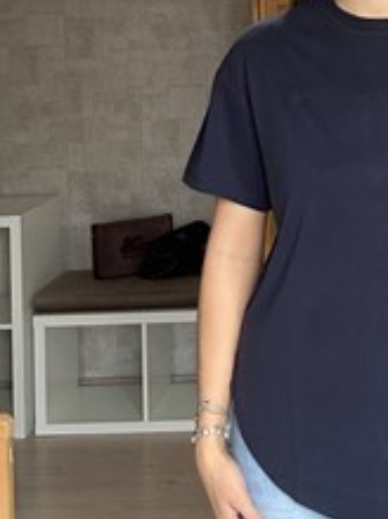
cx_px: 379
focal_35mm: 73
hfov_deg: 19.6
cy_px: 13
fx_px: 1092
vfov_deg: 25.5
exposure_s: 1/94
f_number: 1.9
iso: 80
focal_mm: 2.69
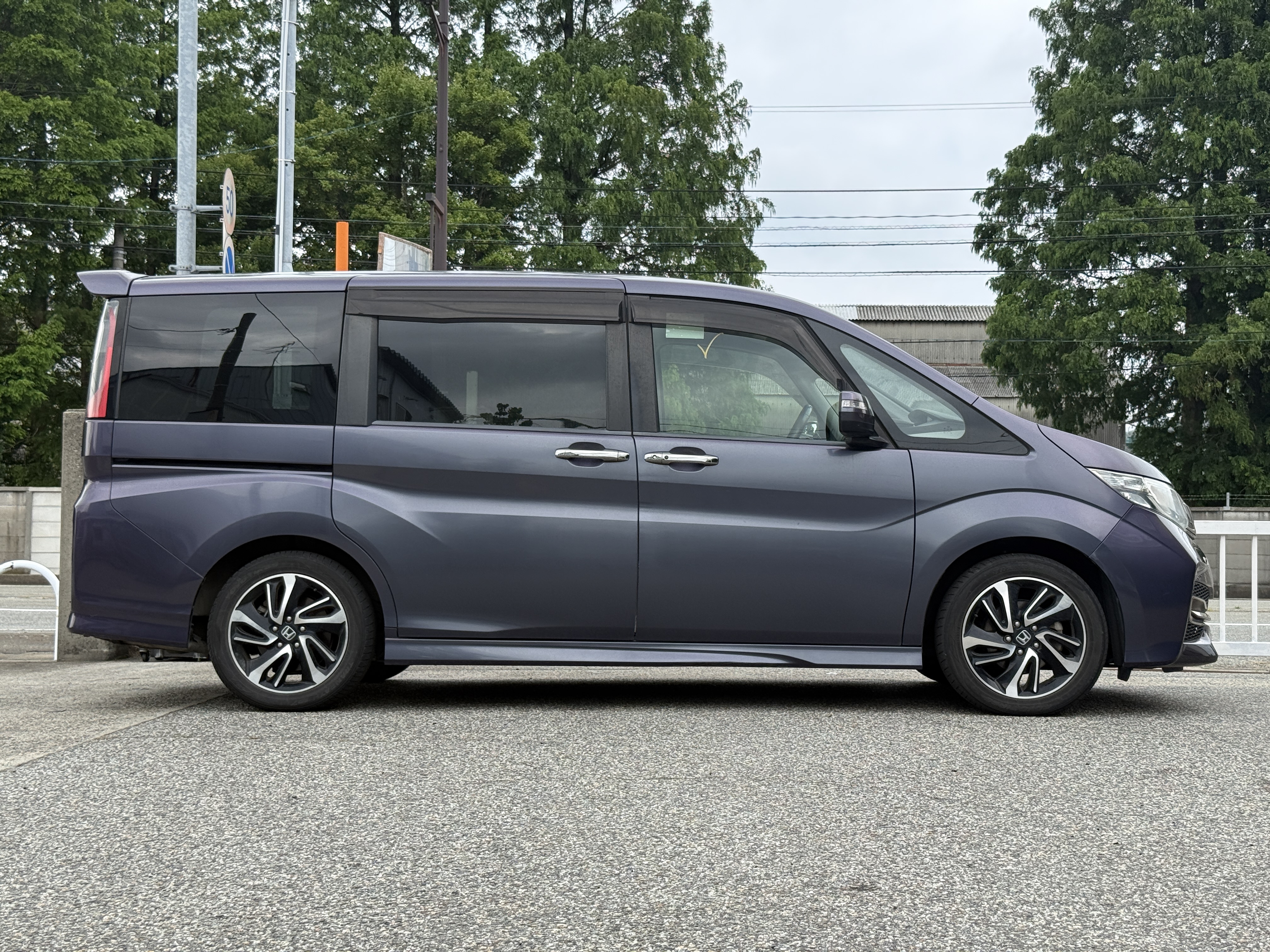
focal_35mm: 48
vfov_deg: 30.3
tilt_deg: +2.3
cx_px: 635
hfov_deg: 39.7
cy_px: 476
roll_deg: -1.1
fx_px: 1761
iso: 100
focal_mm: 6.76
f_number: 1.78
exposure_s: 1/1353
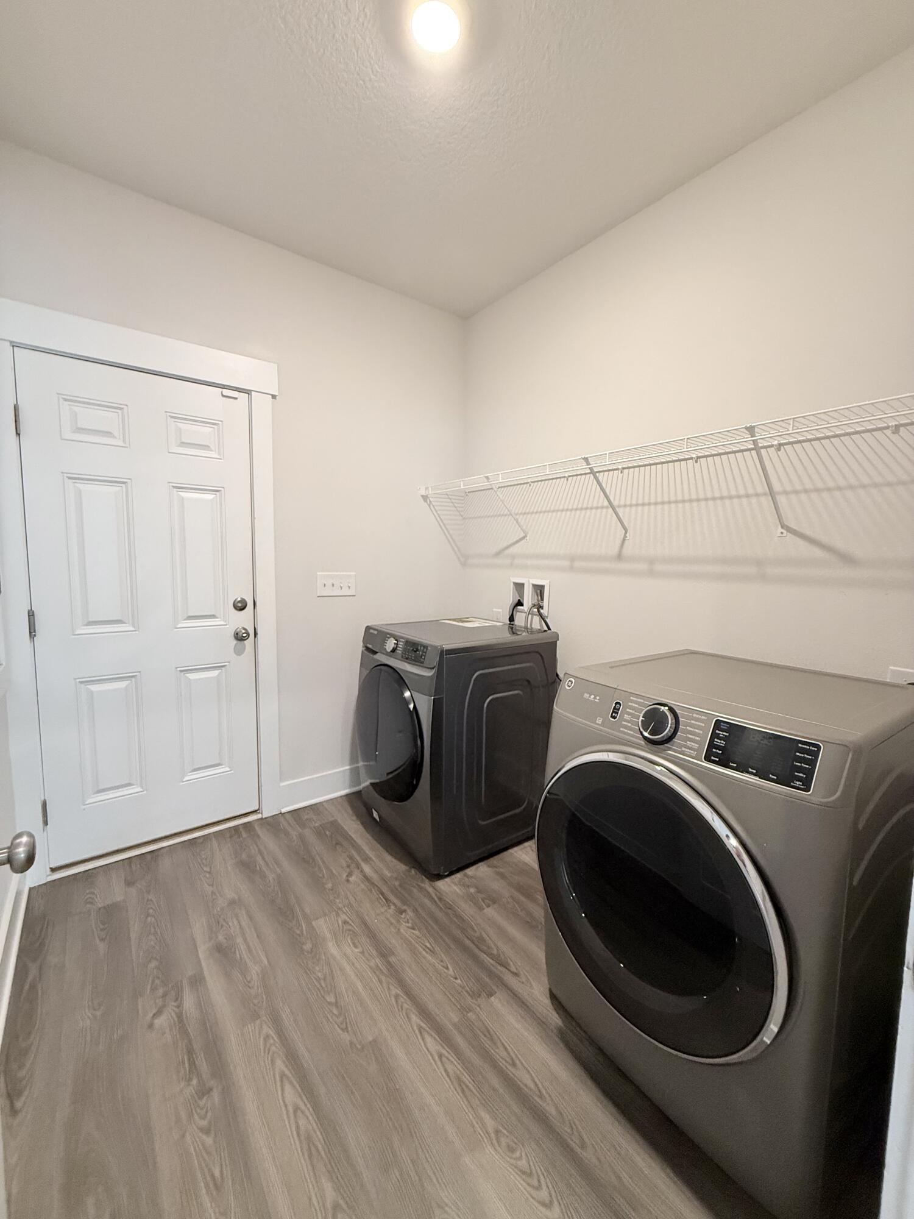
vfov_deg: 102.1
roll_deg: -0.6
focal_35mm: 14
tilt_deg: -5.4
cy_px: 610
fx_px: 493
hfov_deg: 85.7
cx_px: 457
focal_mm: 2.22
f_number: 2.2
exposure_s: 1/60
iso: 400
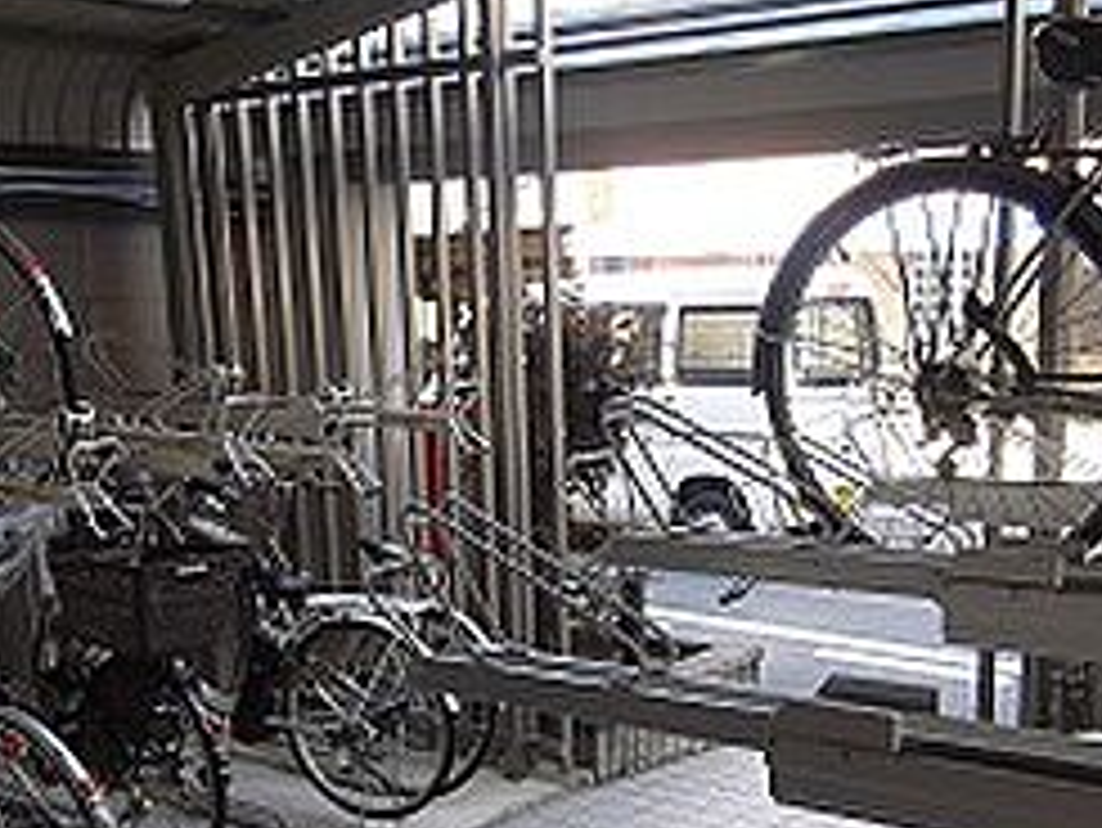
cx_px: 634
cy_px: 662
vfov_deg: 30.2
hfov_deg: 40.3
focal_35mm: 47
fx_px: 1497
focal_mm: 9
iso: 125
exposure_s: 1/60
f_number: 4
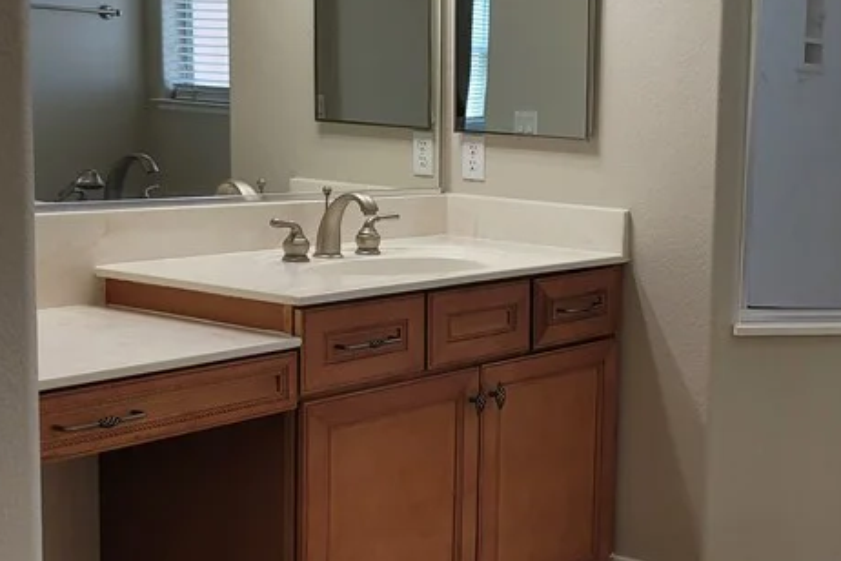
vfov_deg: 22.6
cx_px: 897
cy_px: 257
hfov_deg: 30.3
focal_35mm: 60
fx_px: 1402
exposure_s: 1/120
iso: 64
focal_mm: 5.4
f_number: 1.8
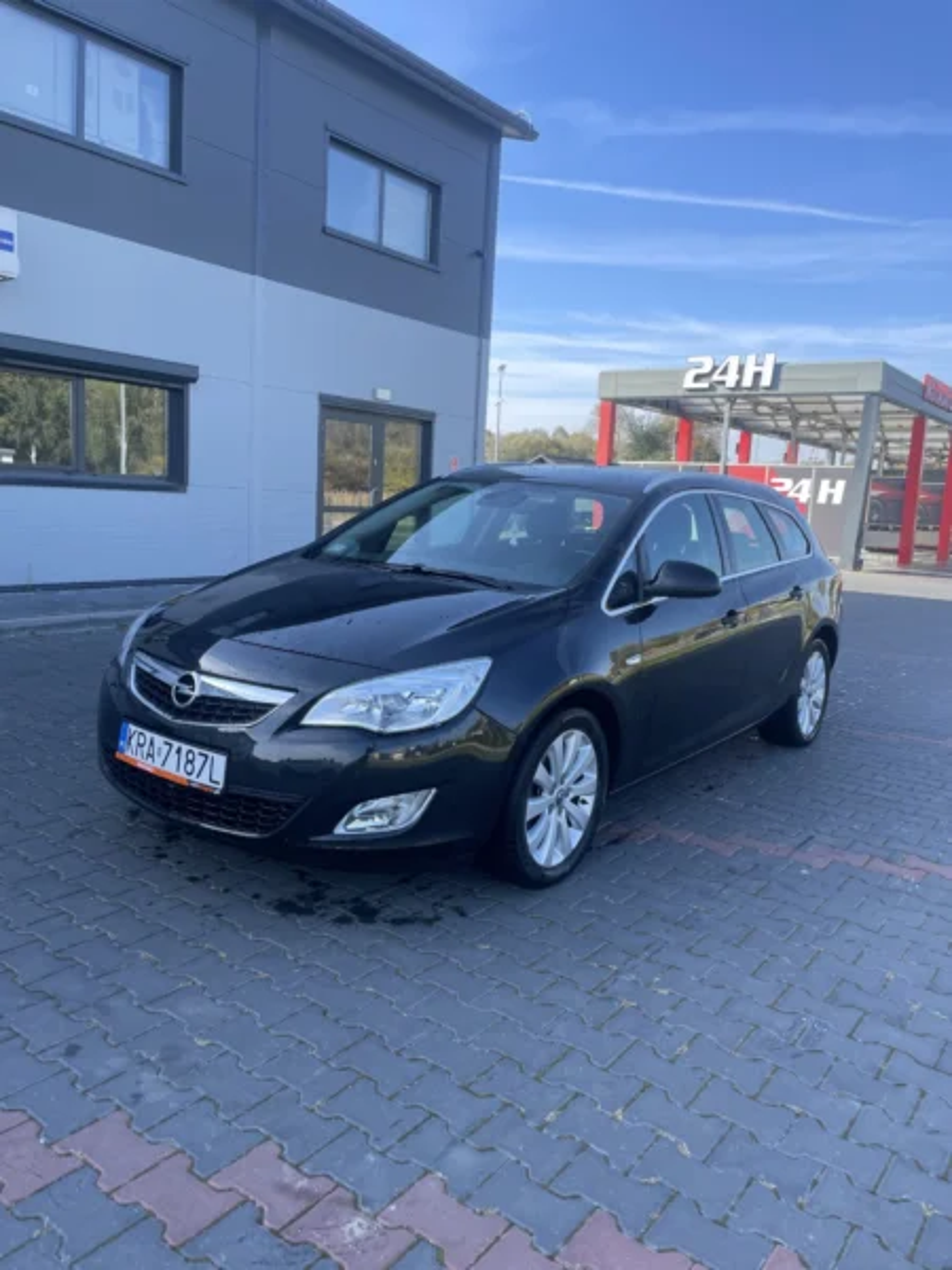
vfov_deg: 67.3
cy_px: 635
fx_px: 953
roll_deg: -2.2
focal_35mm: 26
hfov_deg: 53.1
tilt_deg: -5.8
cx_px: 476
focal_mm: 4.2
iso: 32
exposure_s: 1/686
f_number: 1.6
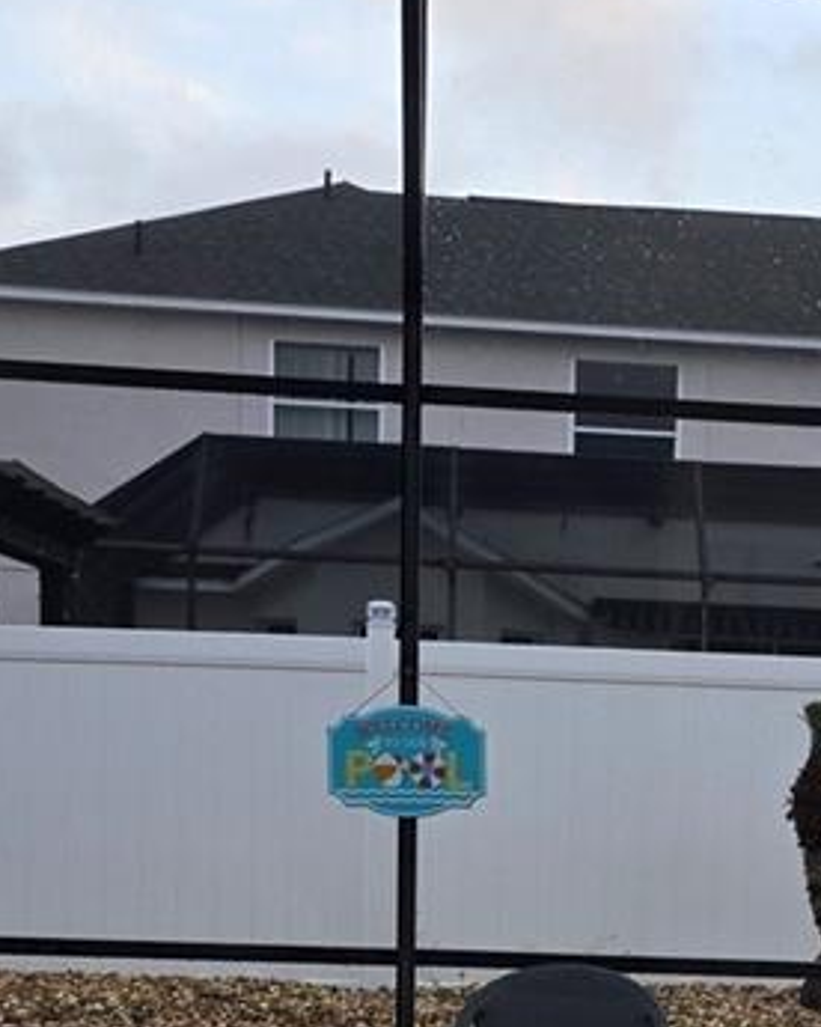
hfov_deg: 19.3
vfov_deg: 23.2
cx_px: 756
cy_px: 1078
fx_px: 2369
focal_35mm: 78
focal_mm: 6.3
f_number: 1.7
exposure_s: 1/180
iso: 80
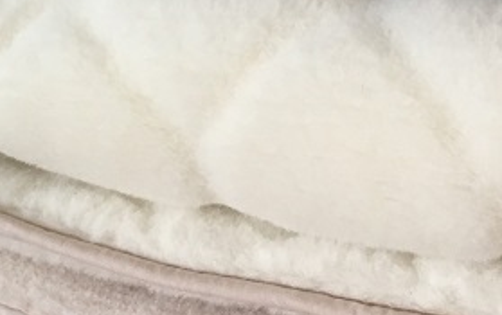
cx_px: 389
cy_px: 293
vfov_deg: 14.7
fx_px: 1205
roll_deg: +5.0
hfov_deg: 23.2
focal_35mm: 88
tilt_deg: -34.3
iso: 125
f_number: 2.2
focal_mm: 4.15
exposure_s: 1/33
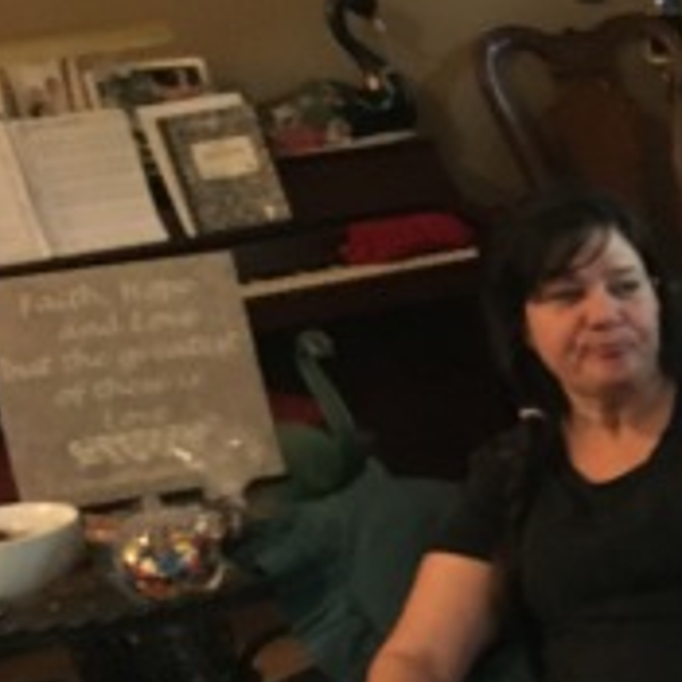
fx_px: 2095
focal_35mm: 94
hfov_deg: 15.9
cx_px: 1196
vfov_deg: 18.0
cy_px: 705
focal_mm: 4.15
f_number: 2.2
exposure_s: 1/15
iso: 250
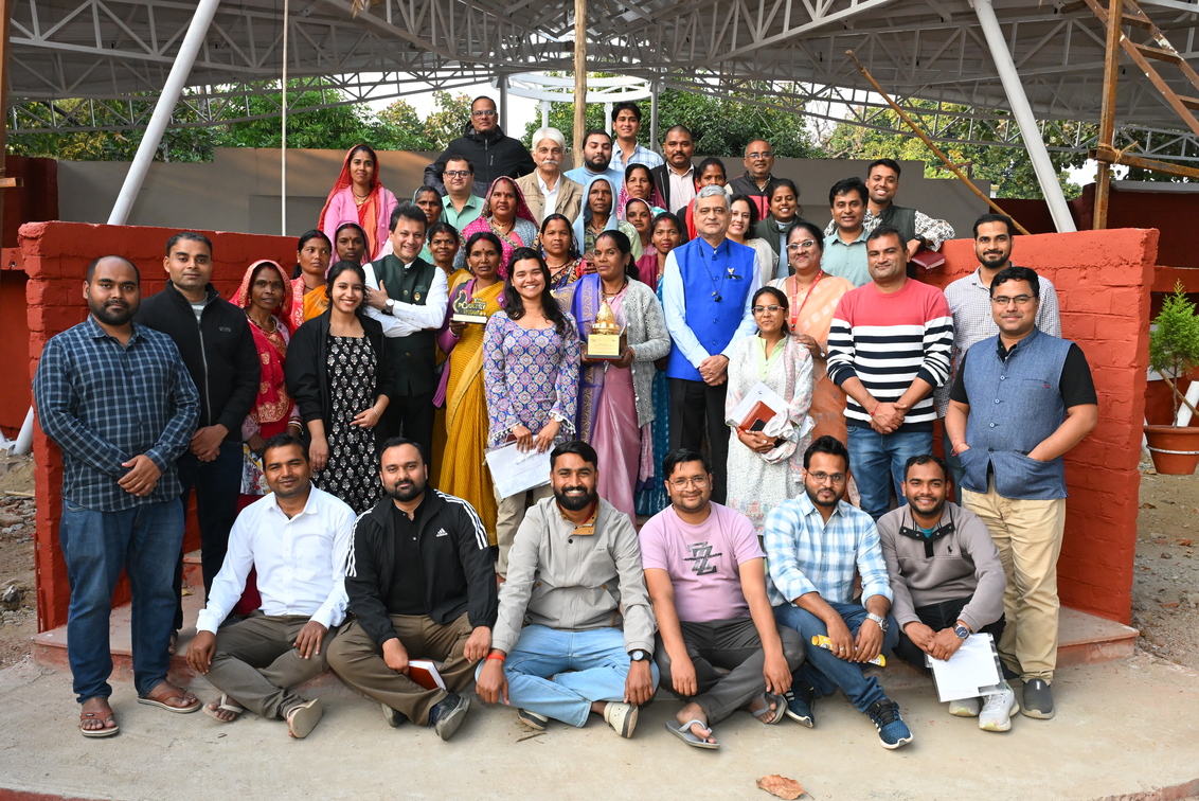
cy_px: 400
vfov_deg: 41.8
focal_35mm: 32
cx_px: 600
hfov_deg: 59.5
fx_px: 1050
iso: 3200
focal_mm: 31.5
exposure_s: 1/200
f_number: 11
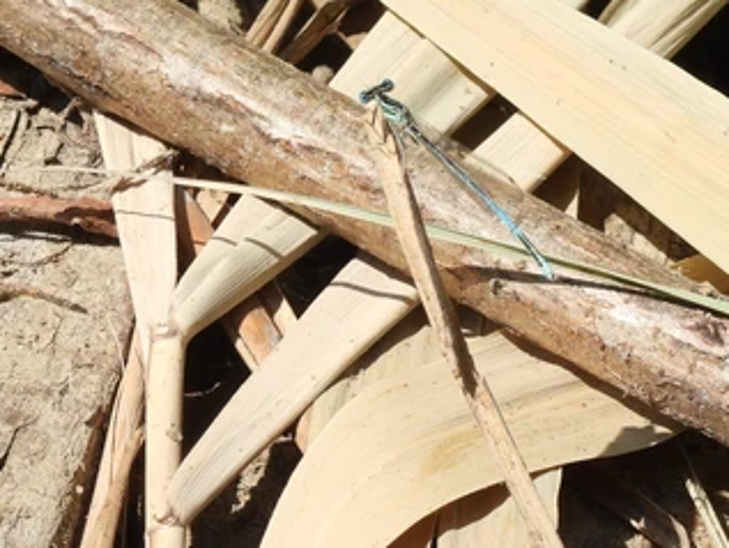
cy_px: 152
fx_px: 10197
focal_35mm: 484
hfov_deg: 4.1
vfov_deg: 3.1
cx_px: 497
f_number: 6.3
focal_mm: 42.8
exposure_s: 1/400
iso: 100
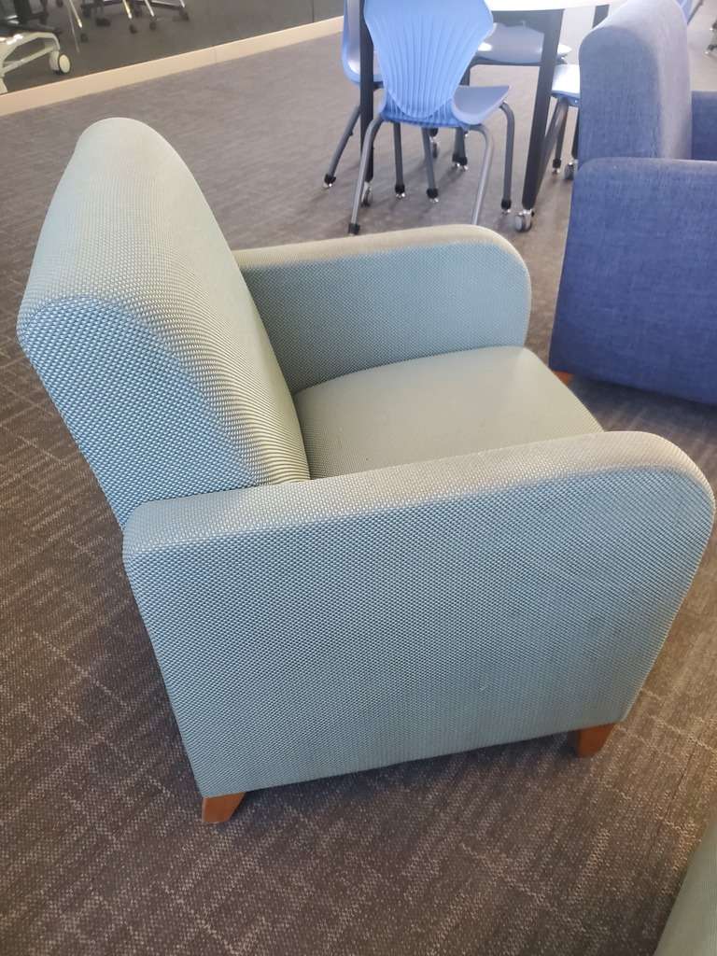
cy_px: 478
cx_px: 358
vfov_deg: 67.3
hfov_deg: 53.1
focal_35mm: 26
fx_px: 718
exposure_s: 1/40
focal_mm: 4.3
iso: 200
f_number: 1.5
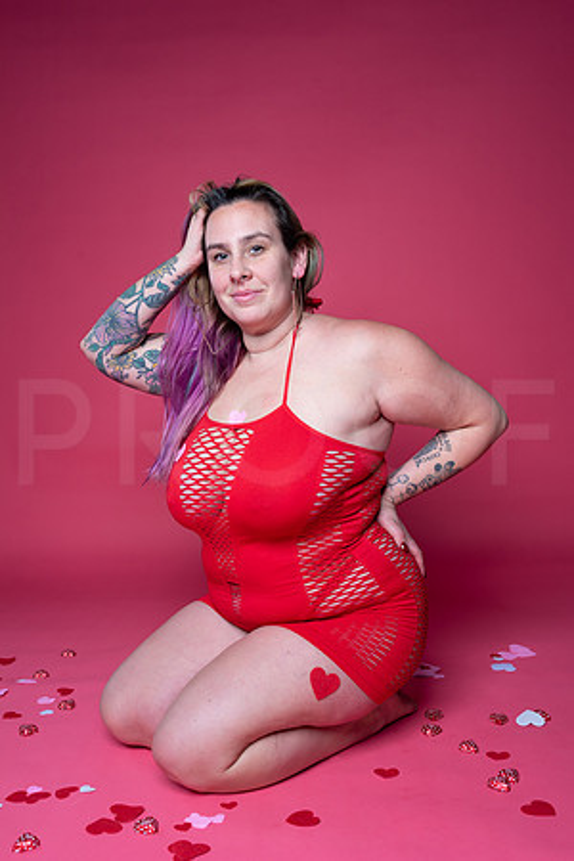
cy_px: 430
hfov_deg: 37.9
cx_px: 287
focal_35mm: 35
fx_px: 837
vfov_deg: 54.4
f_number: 8
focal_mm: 35
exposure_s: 1/160
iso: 100
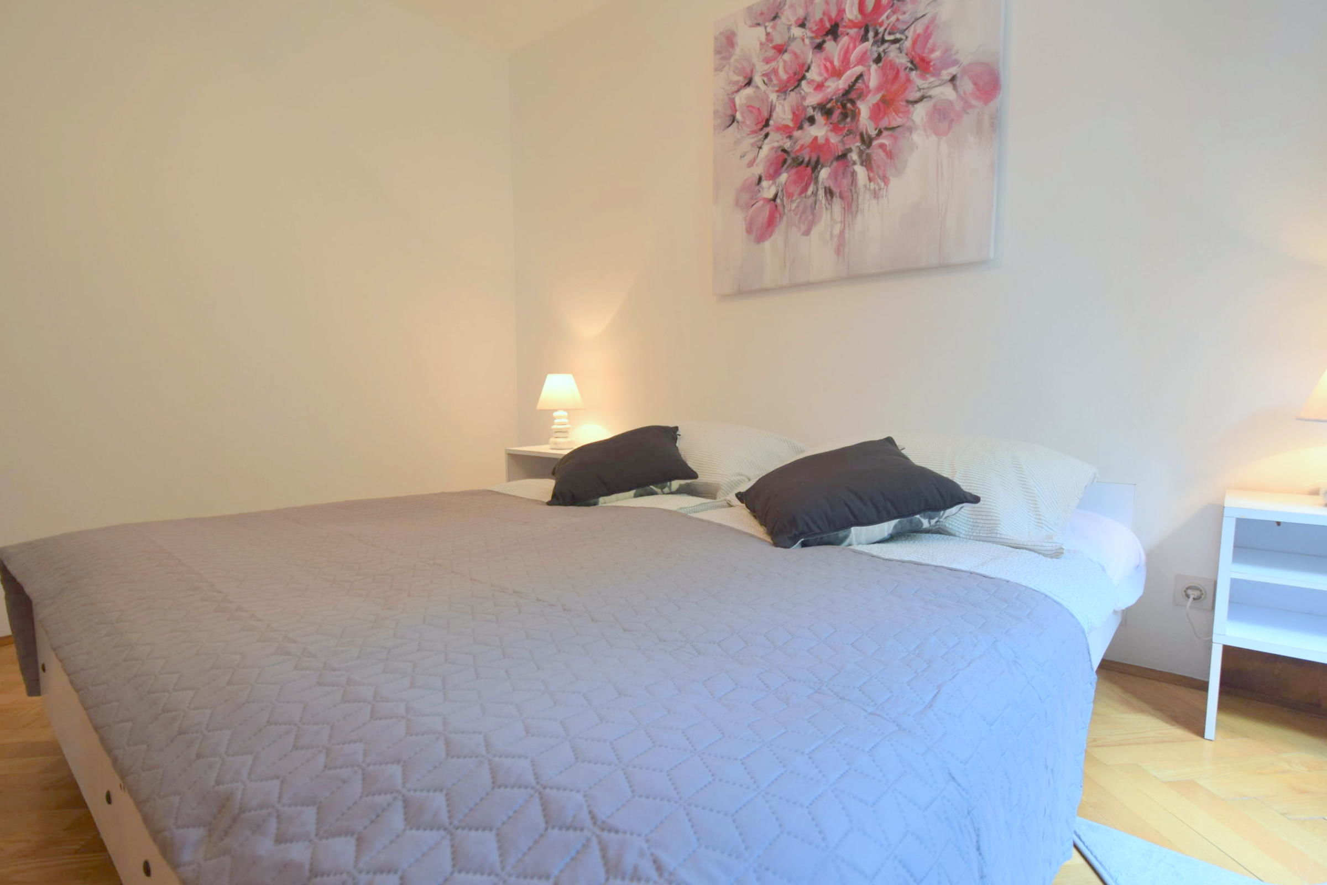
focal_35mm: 15
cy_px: 442
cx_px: 664
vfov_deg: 77.3
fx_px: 553
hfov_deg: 100.4
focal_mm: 10
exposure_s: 1/60
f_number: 4
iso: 450
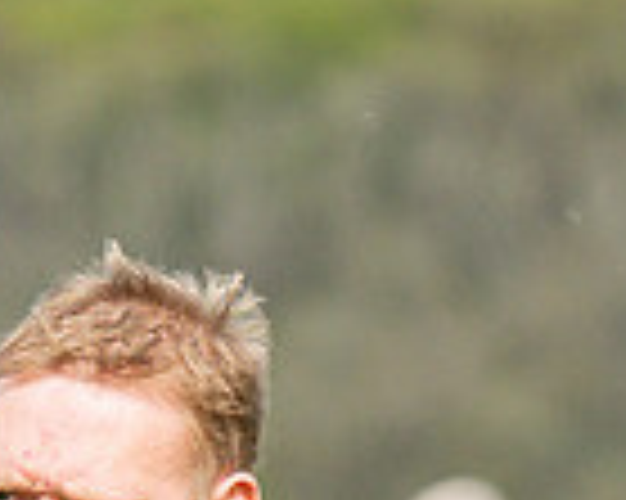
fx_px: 20051
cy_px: 784
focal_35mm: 1083
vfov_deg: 1.4
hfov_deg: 1.8
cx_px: 57
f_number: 4
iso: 200
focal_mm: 140
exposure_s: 1/1600
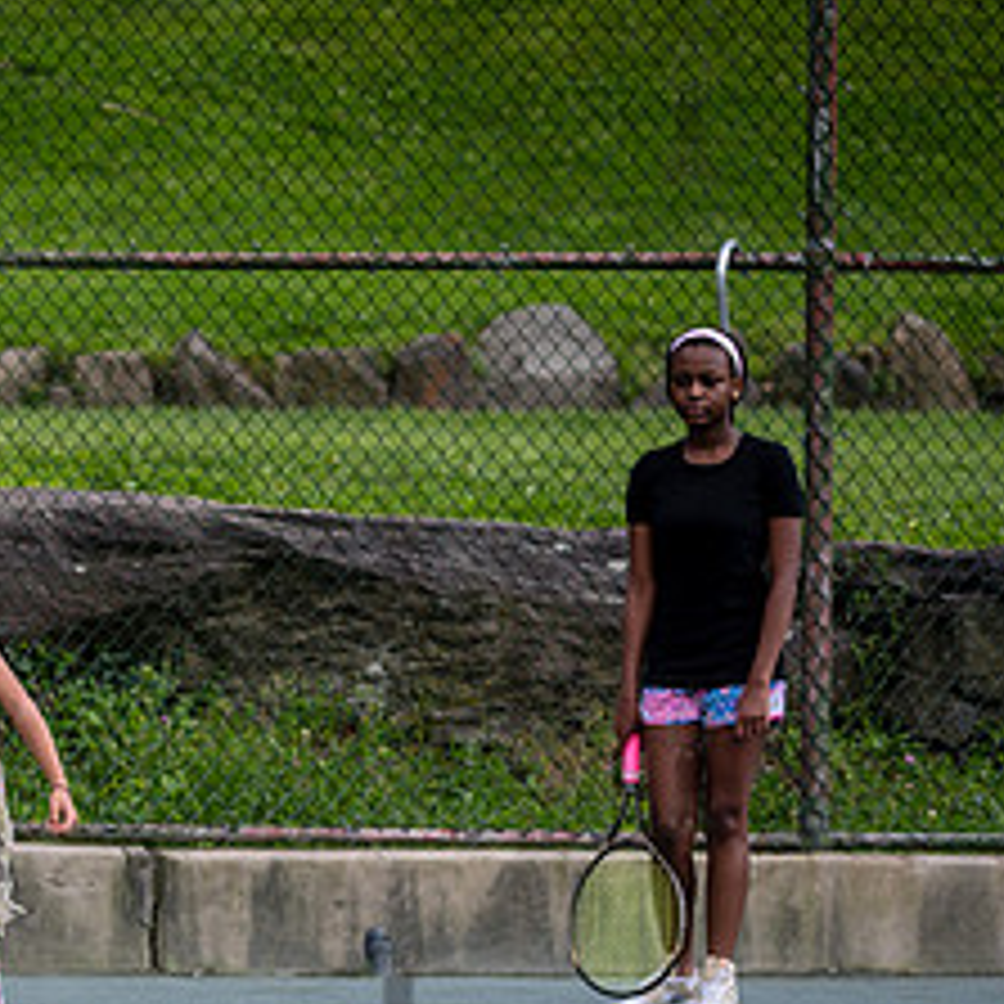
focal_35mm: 303
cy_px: 759
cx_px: -185
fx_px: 9943
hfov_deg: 5.8
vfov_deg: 5.8
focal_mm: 135
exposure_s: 1/1000
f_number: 4.5
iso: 250
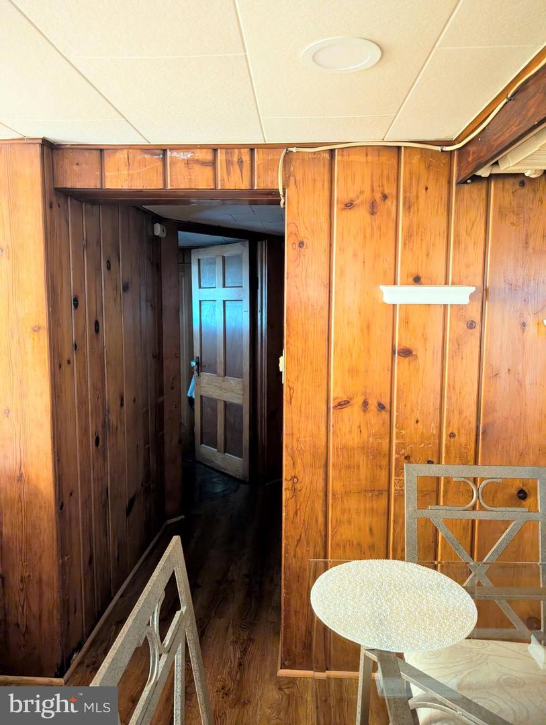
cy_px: 362
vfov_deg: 71.5
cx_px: 273
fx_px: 504
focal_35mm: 24
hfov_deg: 56.9
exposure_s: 1/21.3
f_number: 1.68
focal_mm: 6.9
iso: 3294
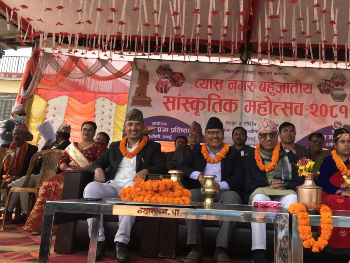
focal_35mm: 39
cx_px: 238
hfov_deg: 47.0
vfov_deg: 36.6
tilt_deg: +13.8
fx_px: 394
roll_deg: -3.2
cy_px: 100
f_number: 1.8
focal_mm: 3.99
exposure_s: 1/467
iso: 20
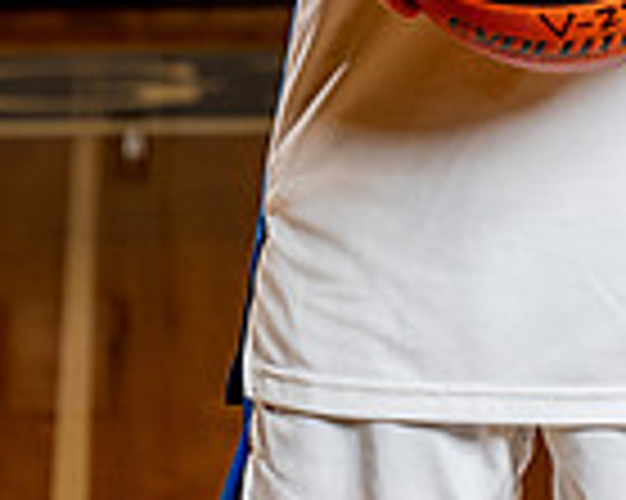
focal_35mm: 213
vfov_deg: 7.0
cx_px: 513
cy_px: -464
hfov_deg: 9.1
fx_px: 3944
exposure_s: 1/250
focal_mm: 70
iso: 250
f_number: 4
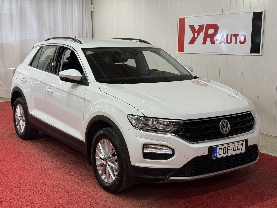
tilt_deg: -8.2
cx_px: 138
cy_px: 104
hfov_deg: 39.7
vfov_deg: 30.3
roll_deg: -0.7
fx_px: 384
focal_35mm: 48
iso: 50
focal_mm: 6.76
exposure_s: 1/100
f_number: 1.78
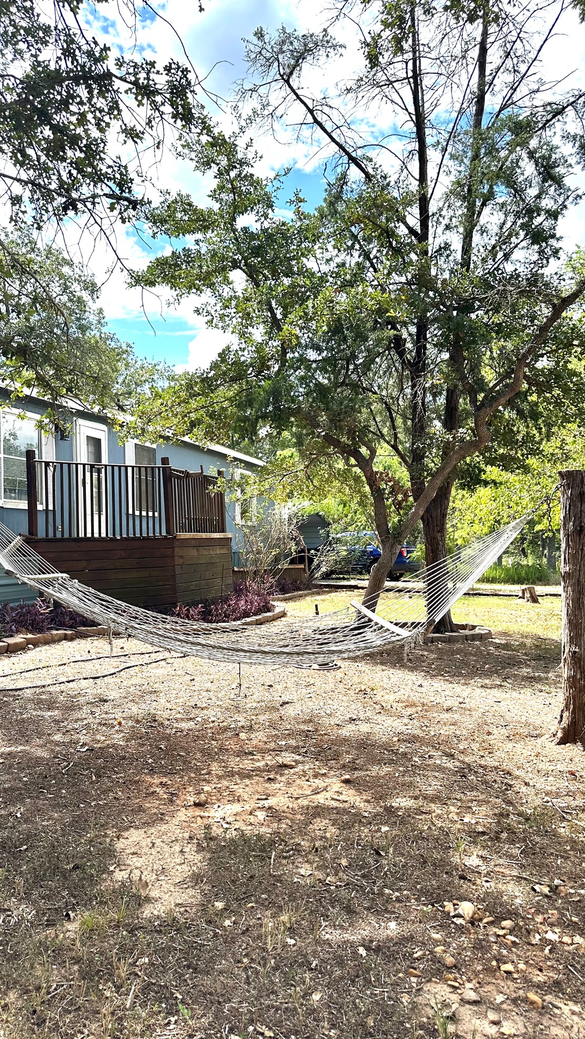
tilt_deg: +2.7
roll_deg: +1.4
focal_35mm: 27
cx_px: 269
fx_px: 744
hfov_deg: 42.9
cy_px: 535
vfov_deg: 69.8
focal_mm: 6.86
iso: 80
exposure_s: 1/2110
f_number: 1.78
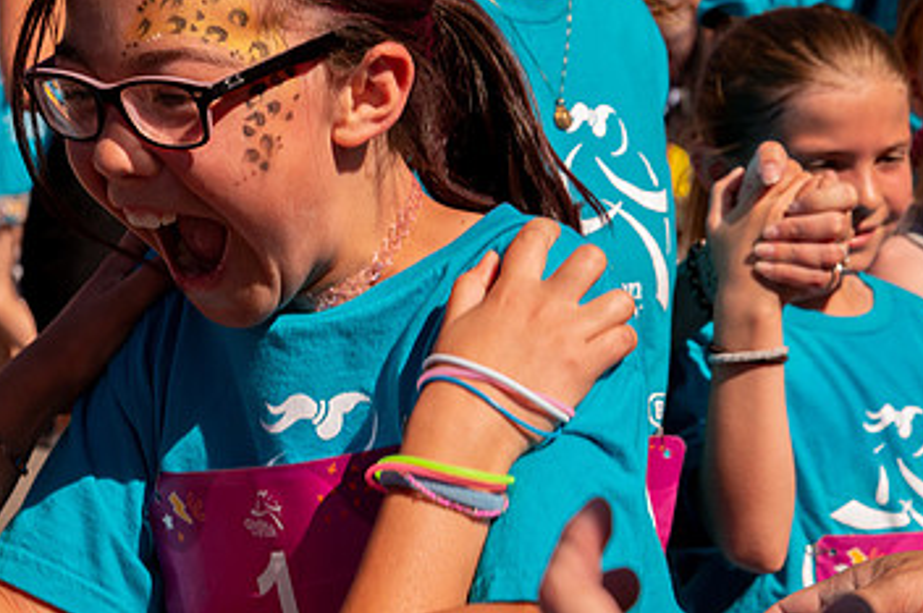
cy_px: 220
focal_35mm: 135
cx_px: 231
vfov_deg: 10.1
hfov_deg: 15.1
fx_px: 3458
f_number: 11
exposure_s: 1/1000
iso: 800
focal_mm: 82
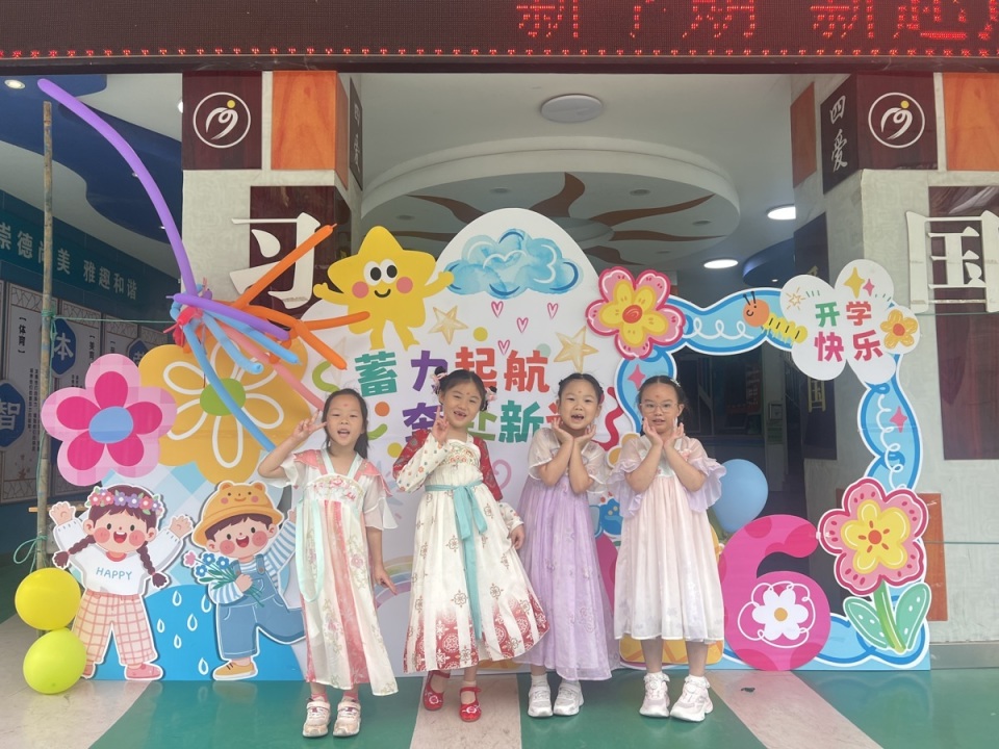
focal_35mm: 26
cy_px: 374
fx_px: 750
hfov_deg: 67.3
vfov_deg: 53.1
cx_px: 500
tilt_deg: +5.1
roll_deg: +0.6
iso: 40
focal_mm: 5.7
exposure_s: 1/166
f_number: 1.5
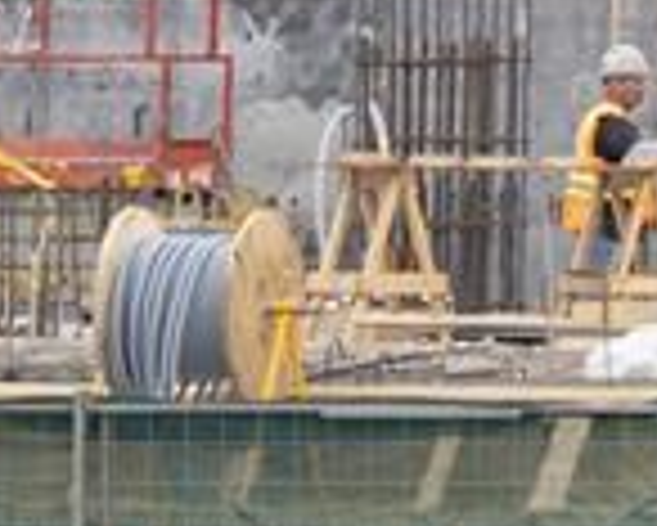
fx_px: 22454
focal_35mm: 1154
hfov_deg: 1.7
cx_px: 846
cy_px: -236
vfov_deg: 1.3
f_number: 5.6
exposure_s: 1/125
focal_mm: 276
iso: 100
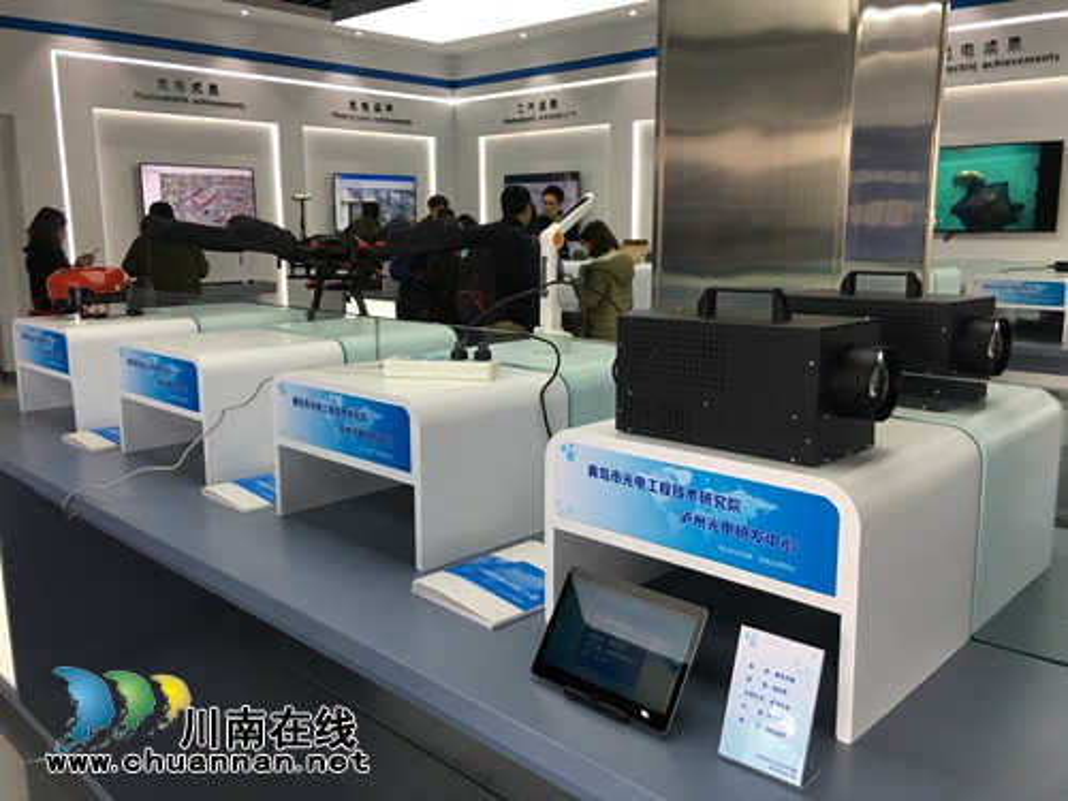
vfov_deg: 48.2
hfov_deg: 61.7
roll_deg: -0.2
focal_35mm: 29
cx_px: 534
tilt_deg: -10.3
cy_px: 400
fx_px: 895
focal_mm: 4.15
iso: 50
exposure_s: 1/33
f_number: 2.2
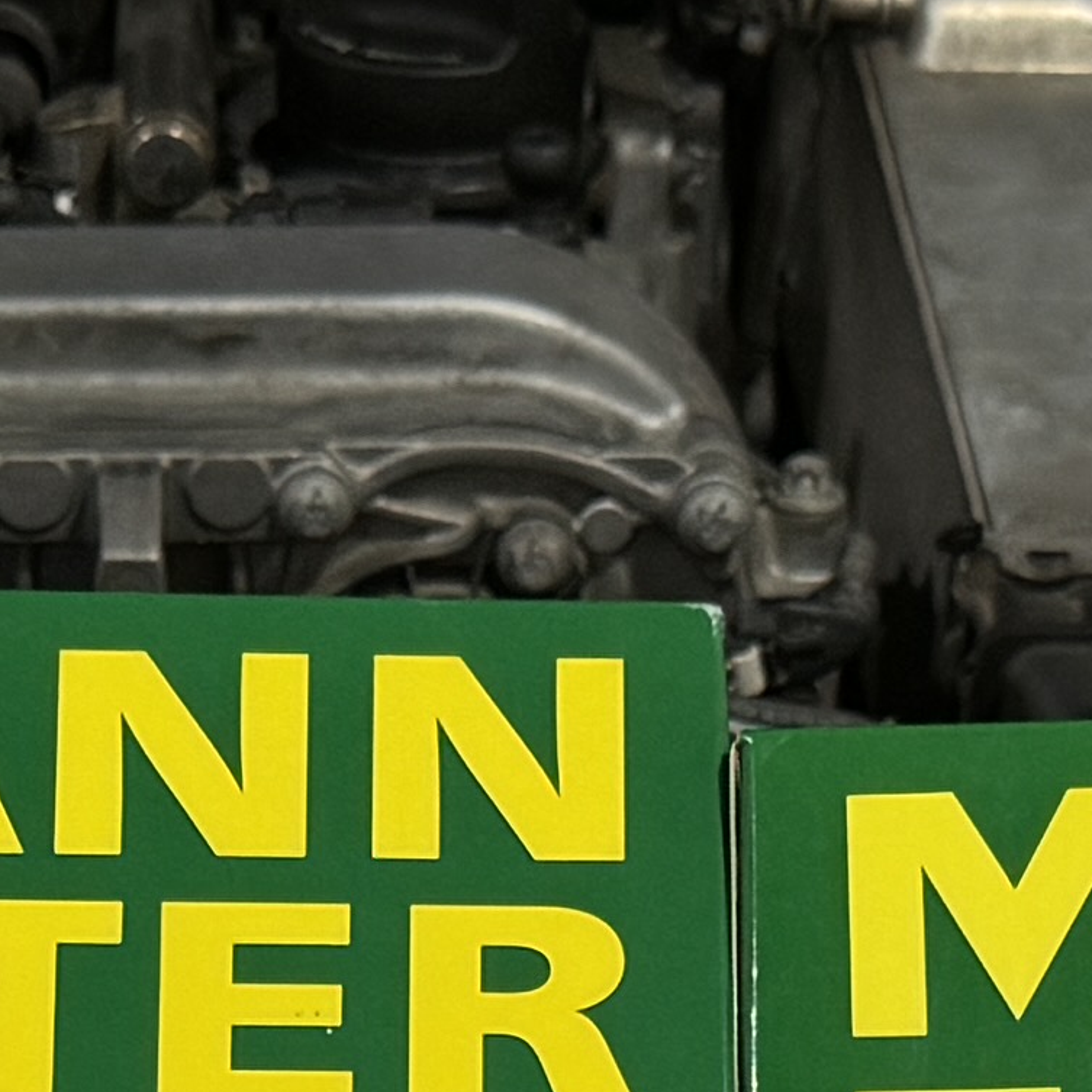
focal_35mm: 161
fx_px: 5746
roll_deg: +0.1
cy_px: 1887
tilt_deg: -38.5
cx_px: 128
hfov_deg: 10.8
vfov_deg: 10.3
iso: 125
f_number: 1.78
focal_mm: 6.76
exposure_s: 1/50
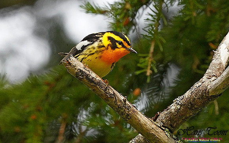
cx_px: 115
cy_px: 71
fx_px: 7019
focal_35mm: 1125
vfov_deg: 1.2
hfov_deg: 1.9
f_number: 22
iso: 6400
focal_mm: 1094
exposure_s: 1/400
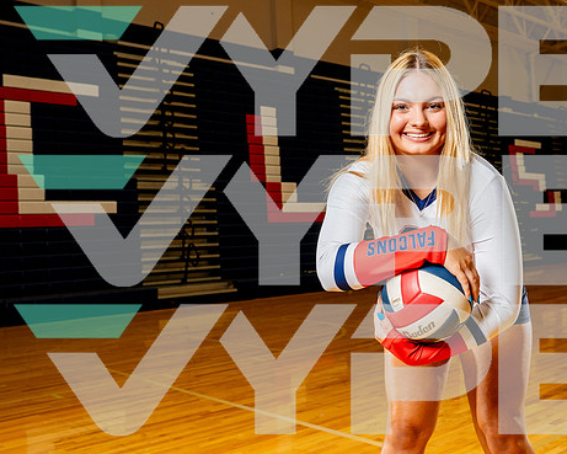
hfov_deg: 47.8
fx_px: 638
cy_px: 218
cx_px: 325
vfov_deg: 39.2
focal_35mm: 38
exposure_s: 1/250
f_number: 5.6
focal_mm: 31
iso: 400
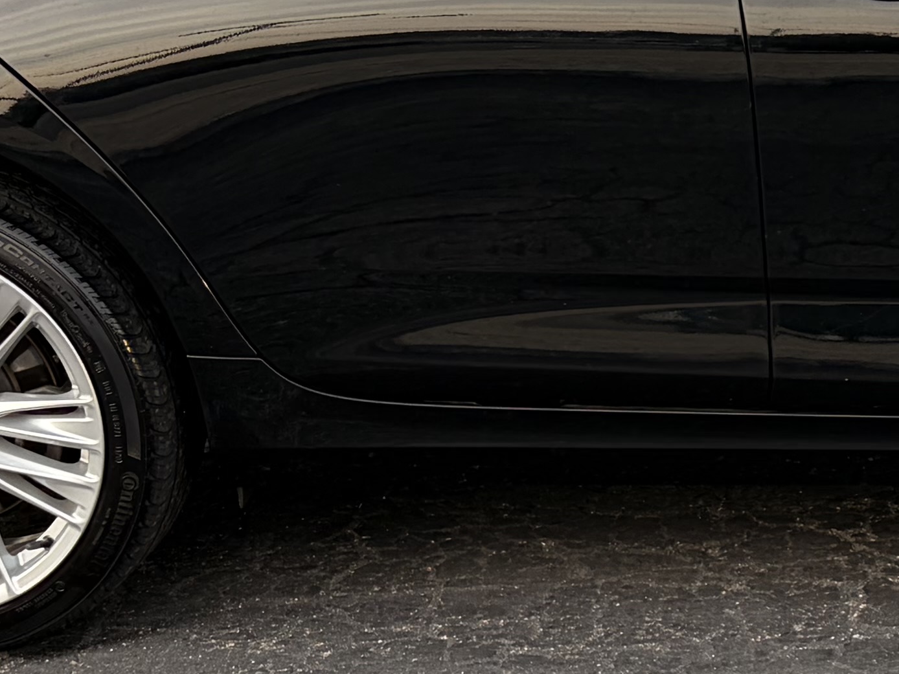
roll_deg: -0.6
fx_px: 2779
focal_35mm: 107
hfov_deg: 17.7
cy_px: 275
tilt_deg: -15.2
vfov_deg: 13.8
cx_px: 1000
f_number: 1.6
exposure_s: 1/258
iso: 50
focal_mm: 5.96
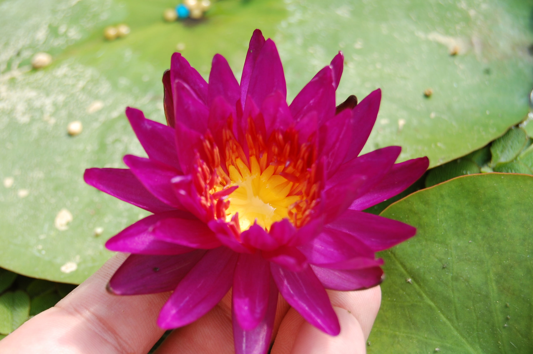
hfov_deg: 24.6
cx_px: 266
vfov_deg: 16.5
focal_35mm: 82
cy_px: 177
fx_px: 1220
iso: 200
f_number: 7.1
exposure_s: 1/200
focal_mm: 55
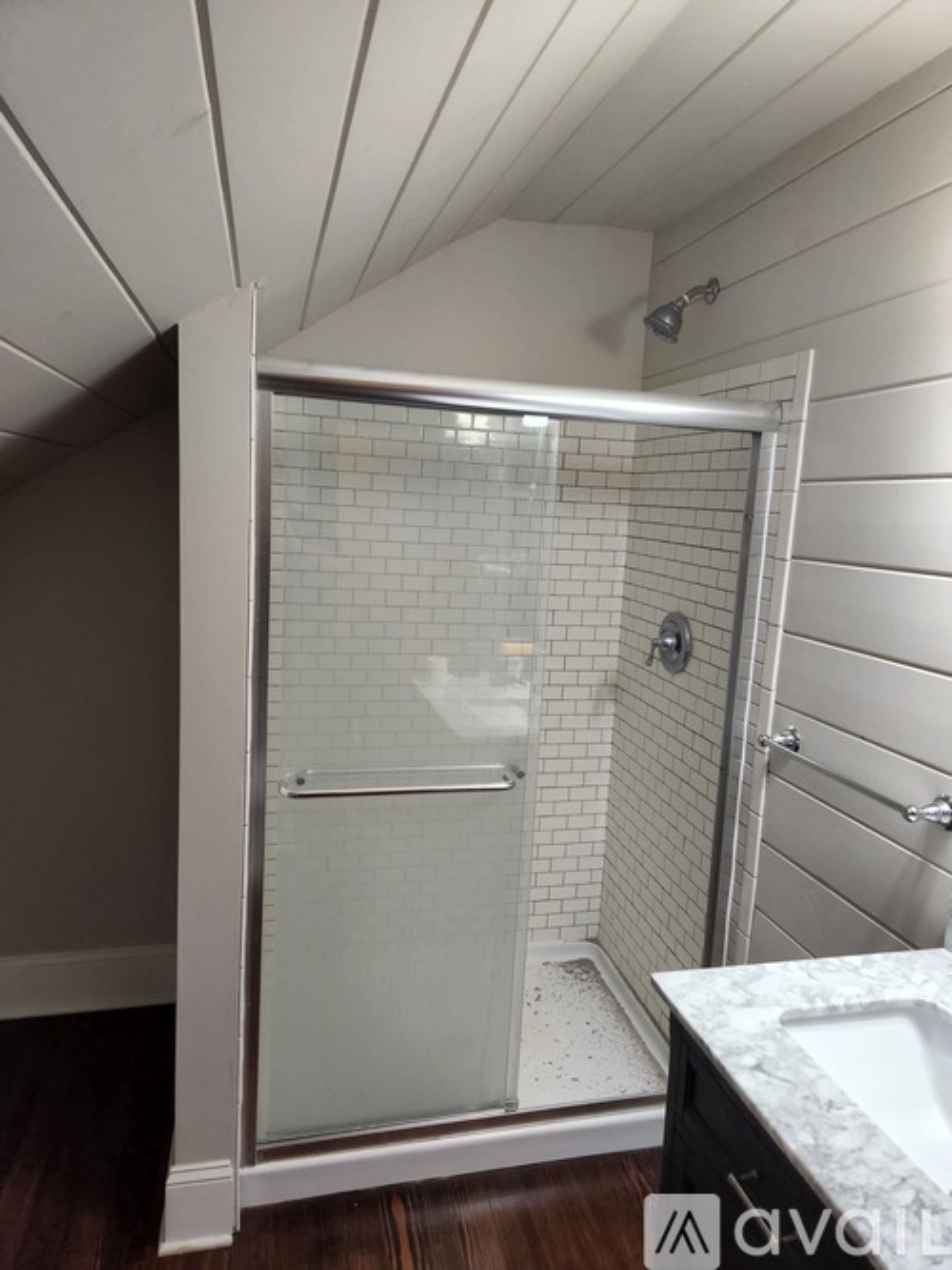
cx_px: 476
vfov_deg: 73.9
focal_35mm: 23
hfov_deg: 58.9
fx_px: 844
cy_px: 635
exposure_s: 1/120
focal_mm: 5.4
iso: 250
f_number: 1.8
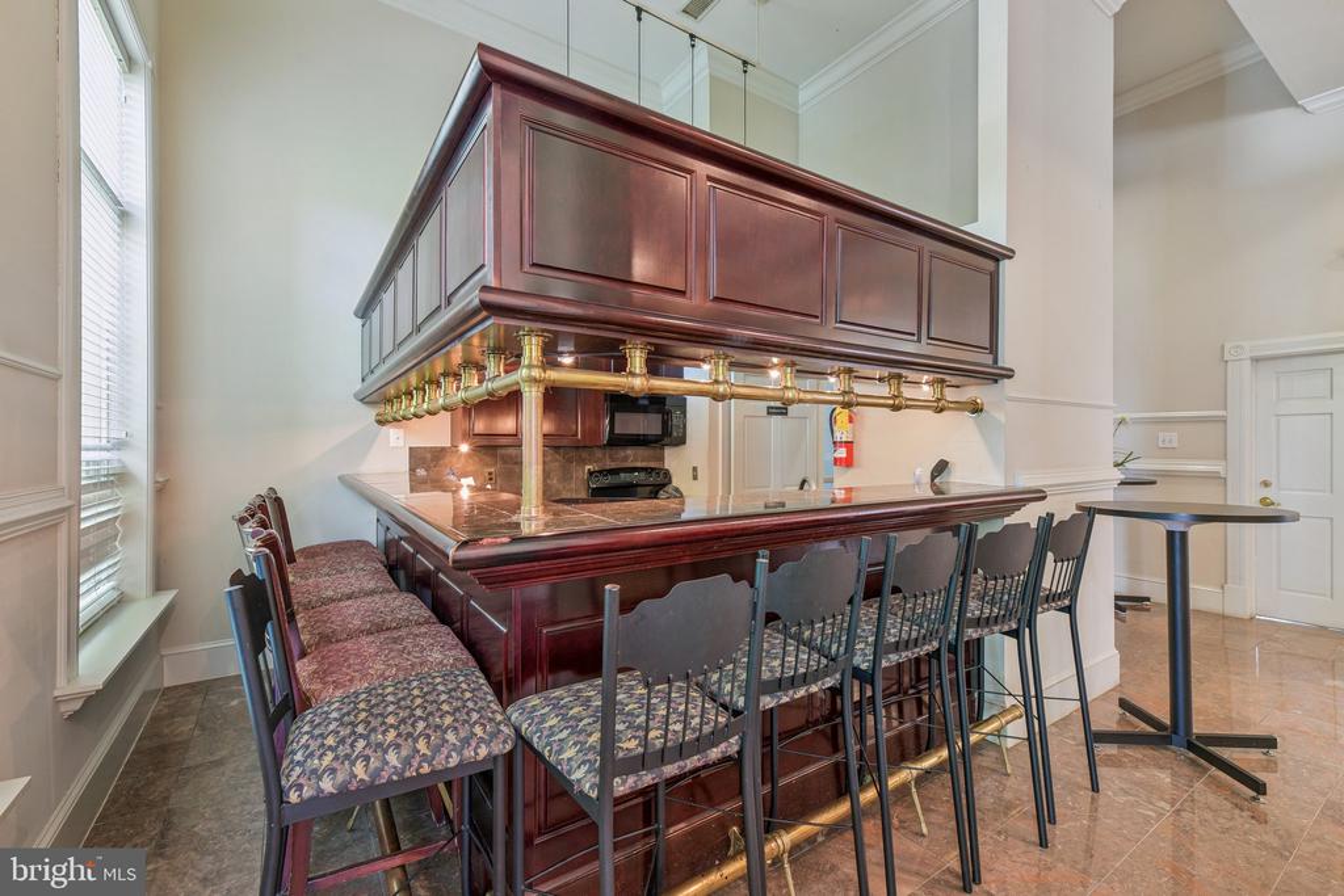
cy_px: 448
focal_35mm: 15
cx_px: 672
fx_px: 560
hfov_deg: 100.4
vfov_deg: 77.3
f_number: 8
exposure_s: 1/2
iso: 400
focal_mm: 15
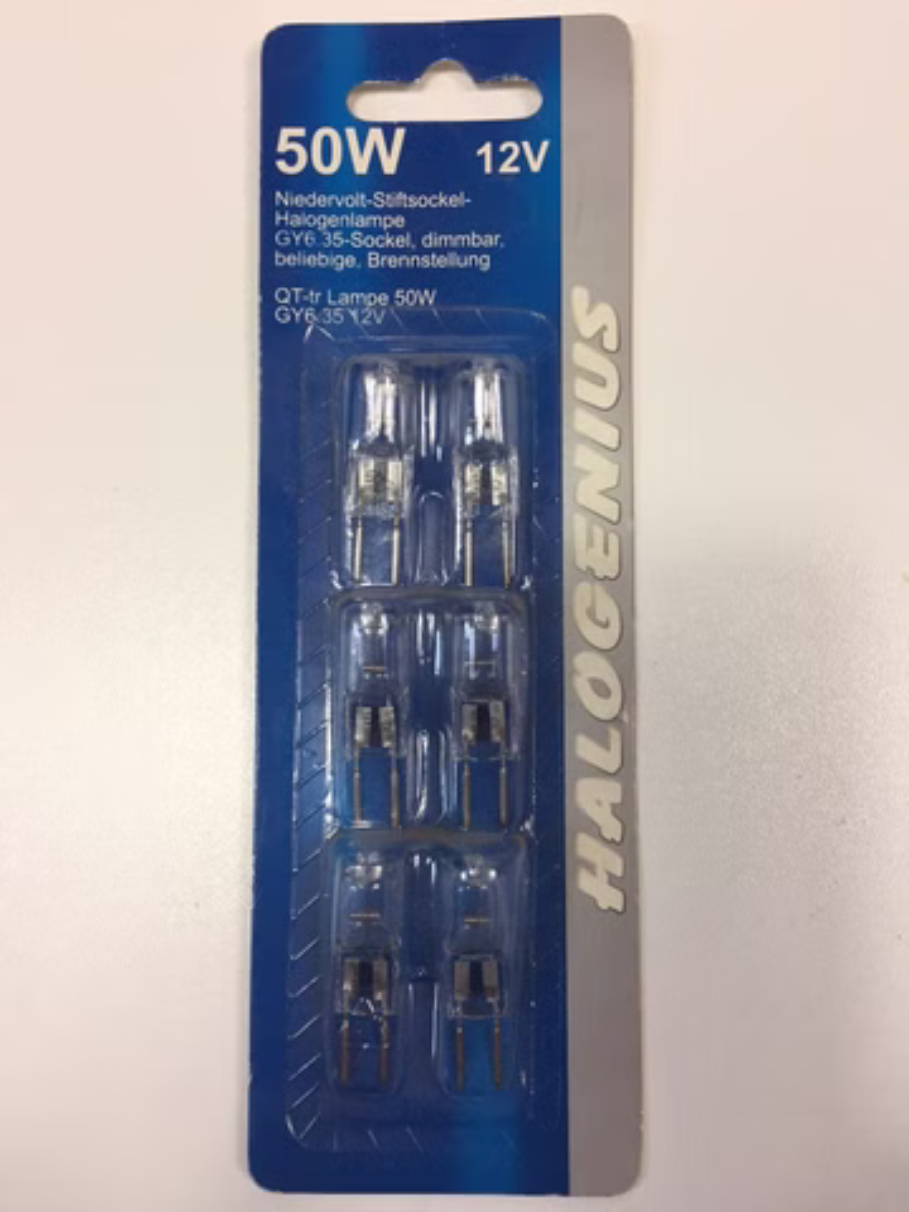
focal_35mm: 29
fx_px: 1015
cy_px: 606
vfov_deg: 61.7
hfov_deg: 48.2
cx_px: 454
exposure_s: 1/100
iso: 50
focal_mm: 4.15
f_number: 2.2
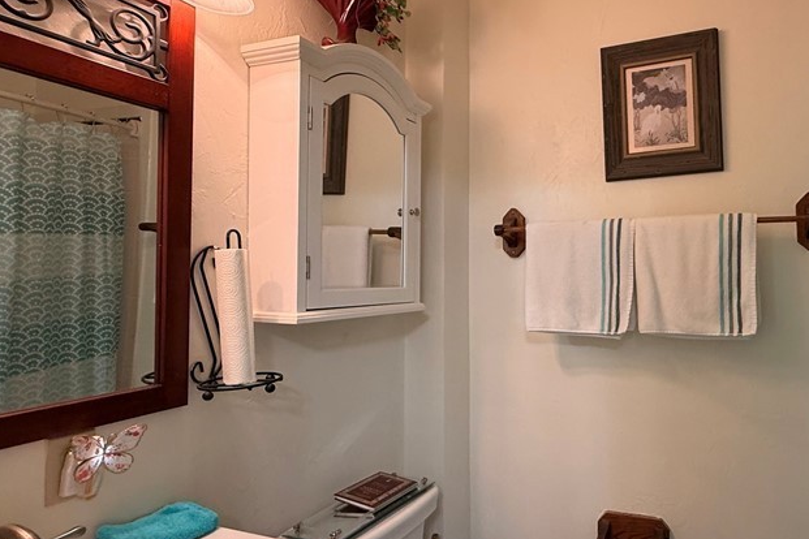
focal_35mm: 24
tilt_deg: +0.4
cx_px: 571
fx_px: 539
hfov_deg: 70.5
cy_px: 267
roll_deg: -0.5
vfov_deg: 53.1
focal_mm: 2.22
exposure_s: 1/60
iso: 200
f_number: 2.2
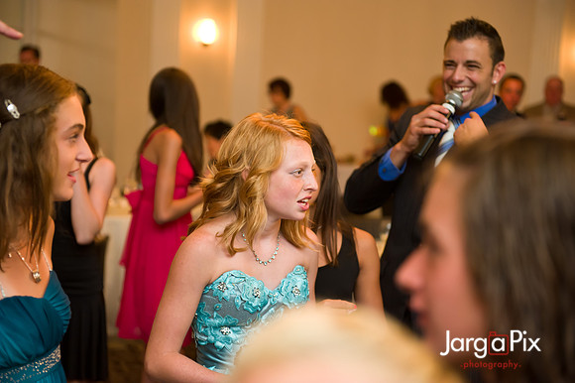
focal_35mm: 70
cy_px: 192
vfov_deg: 19.4
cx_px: 288
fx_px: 1117
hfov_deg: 28.9
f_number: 3.2
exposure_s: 1/125
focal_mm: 70
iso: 1600
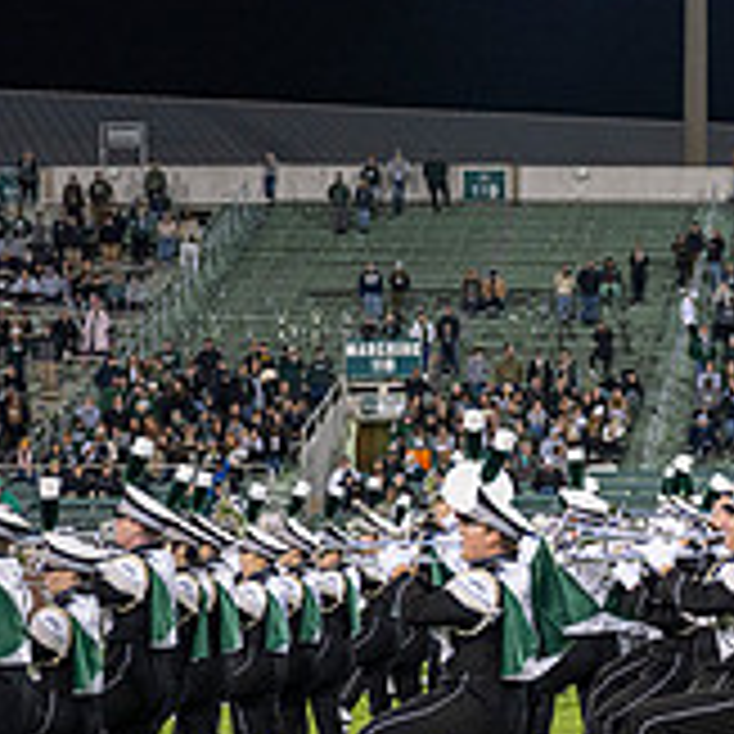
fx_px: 3119
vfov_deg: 13.4
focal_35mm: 130
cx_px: 1184
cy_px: 520
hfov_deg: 12.6
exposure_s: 1/500
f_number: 3.2
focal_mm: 43
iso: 1250
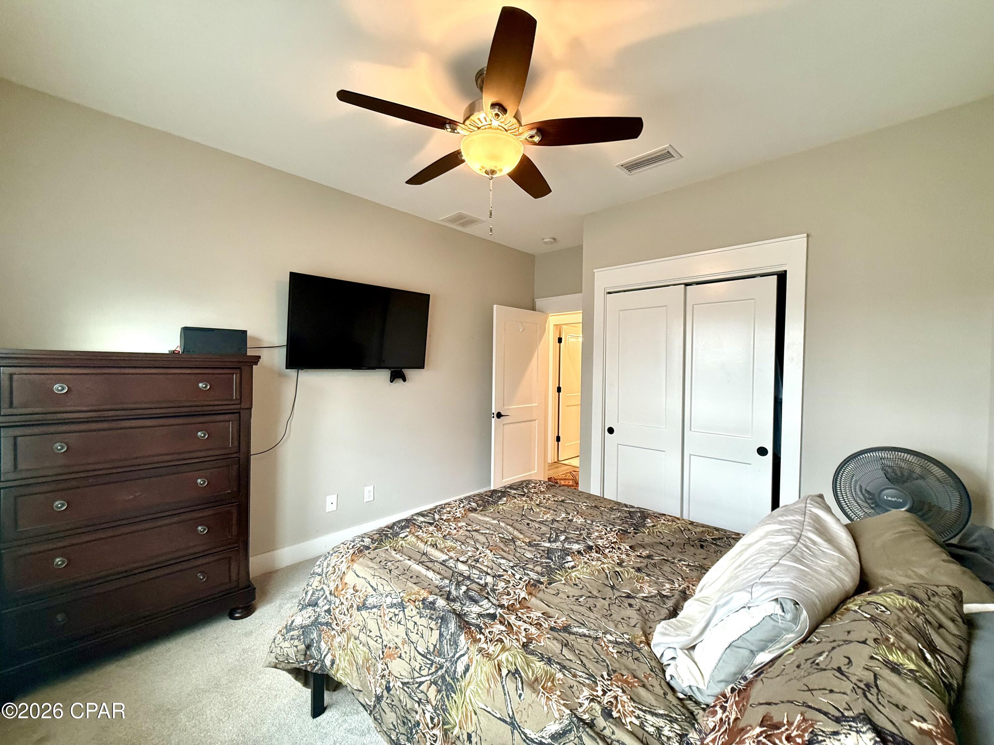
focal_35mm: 14
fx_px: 402
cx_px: 497
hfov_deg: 102.1
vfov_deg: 85.7
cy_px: 372
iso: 200
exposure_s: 1/60
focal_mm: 2.22
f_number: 2.2
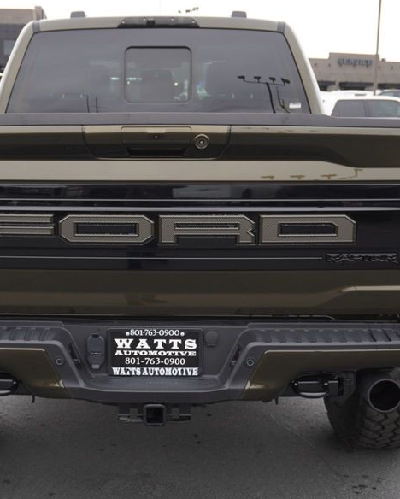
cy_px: 247
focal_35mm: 52
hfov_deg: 29.1
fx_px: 766
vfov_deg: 36.1
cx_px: 139
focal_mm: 21
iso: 100
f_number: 4
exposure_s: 1/60
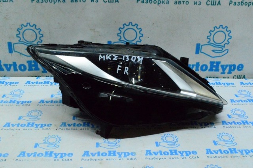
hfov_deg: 43.7
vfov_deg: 29.8
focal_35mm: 45
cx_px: 126
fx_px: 316
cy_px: 84
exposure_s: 1/80
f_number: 29
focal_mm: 30
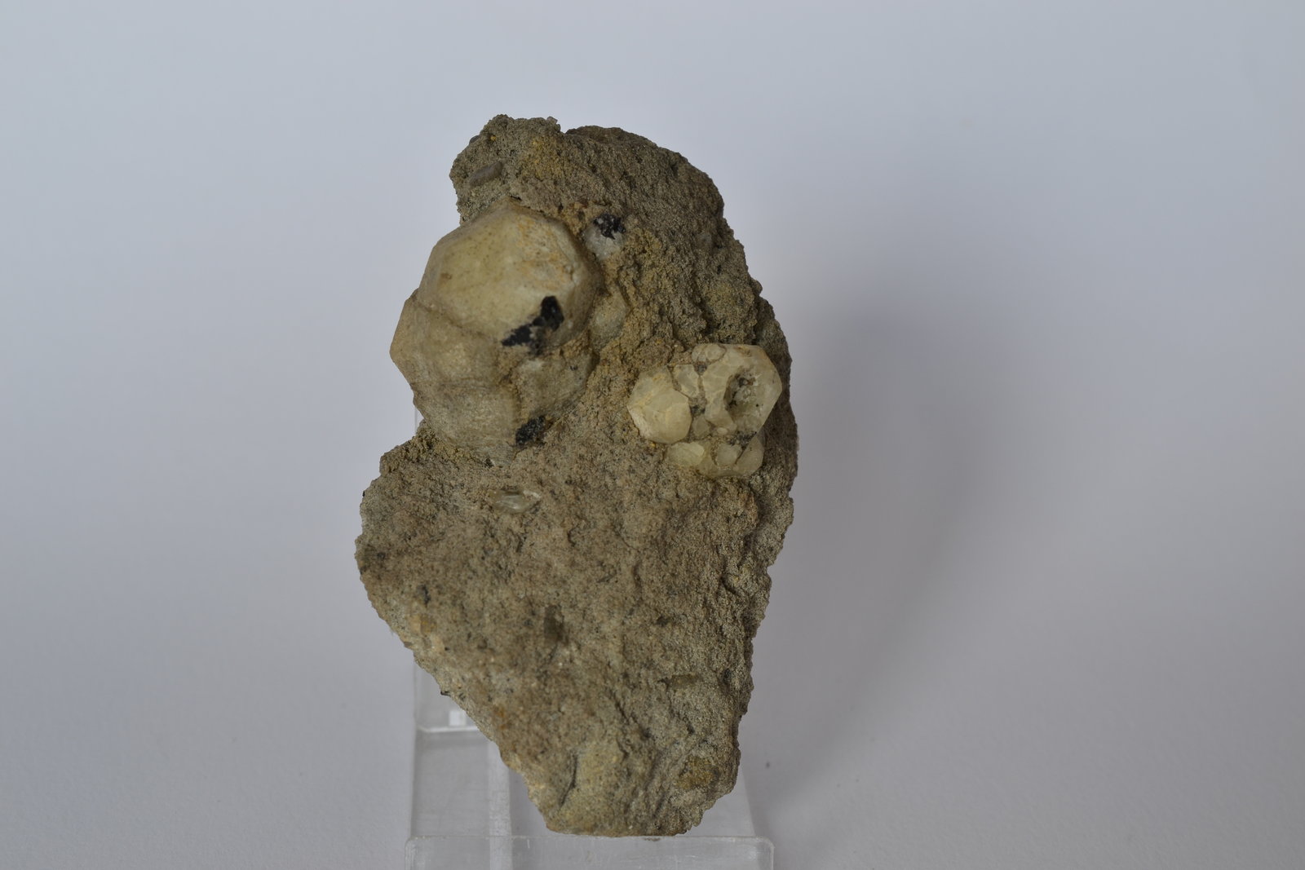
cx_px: 652
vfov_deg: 22.6
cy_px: 435
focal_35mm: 60
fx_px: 2175
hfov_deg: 33.4
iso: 100
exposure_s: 1/13
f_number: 9
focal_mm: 40
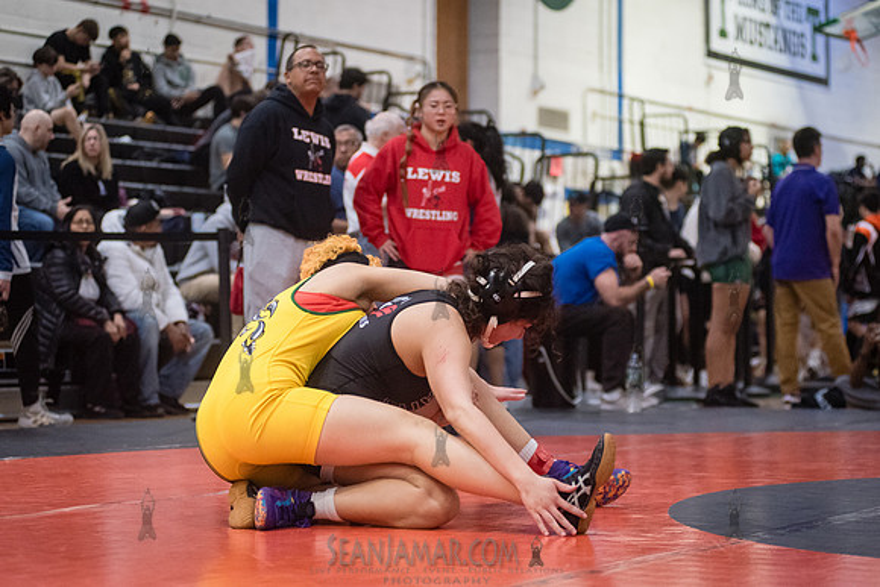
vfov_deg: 16.0
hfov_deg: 23.8
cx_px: 450
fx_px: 2090
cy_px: 277
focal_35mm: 85
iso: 8000
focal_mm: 80
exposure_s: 1/500
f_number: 3.2
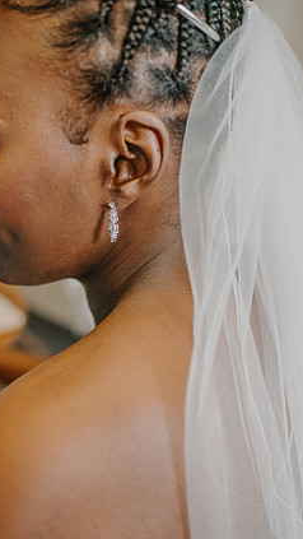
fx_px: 557
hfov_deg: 30.3
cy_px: 265
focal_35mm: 39
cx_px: 118
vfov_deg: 51.6
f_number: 2.2
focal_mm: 35
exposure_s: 1/1000
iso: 4500
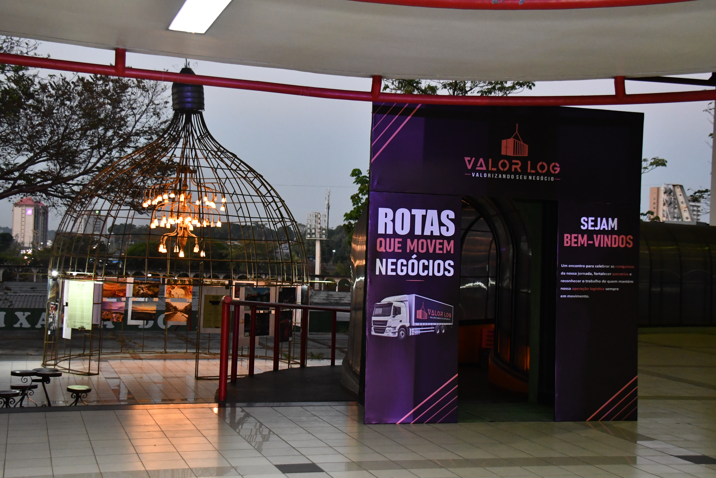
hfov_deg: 38.2
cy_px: 239
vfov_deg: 26.0
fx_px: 1034
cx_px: 358
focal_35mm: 52
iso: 2500
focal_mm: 35
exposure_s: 1/160
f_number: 4.5
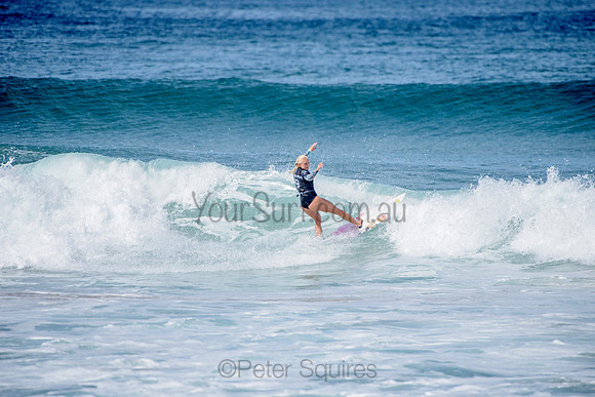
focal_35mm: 500
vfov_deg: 2.8
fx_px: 8265
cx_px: 298
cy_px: 198
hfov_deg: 4.1
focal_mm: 500
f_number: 6.3
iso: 250
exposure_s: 1/2500
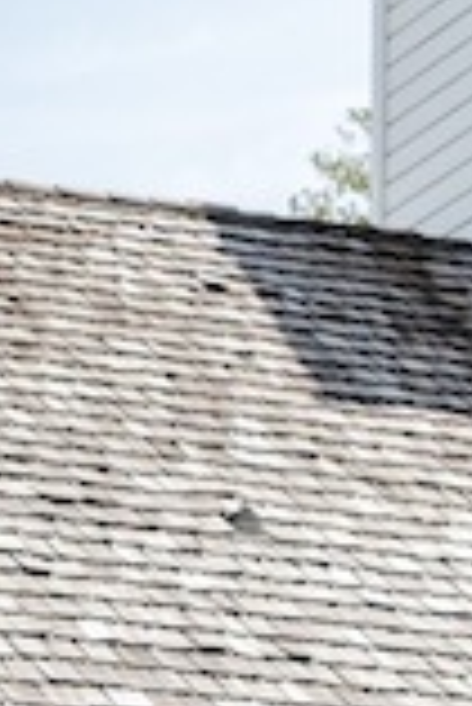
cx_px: 225
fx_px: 5690
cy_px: 360
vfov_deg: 7.1
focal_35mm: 290
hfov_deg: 4.7
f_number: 5
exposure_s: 1/3200
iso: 320
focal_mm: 38
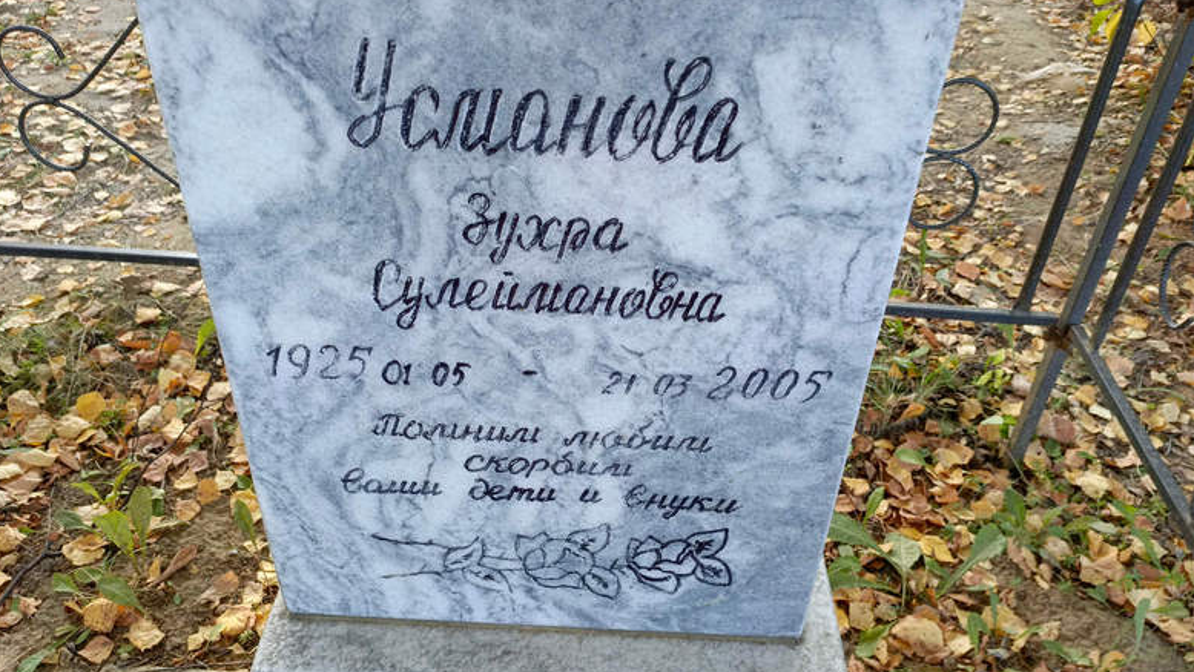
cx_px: 606
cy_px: 318
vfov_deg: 41.5
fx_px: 887
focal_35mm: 28
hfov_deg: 67.9
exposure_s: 1/60
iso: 190
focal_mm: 4.76
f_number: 1.69
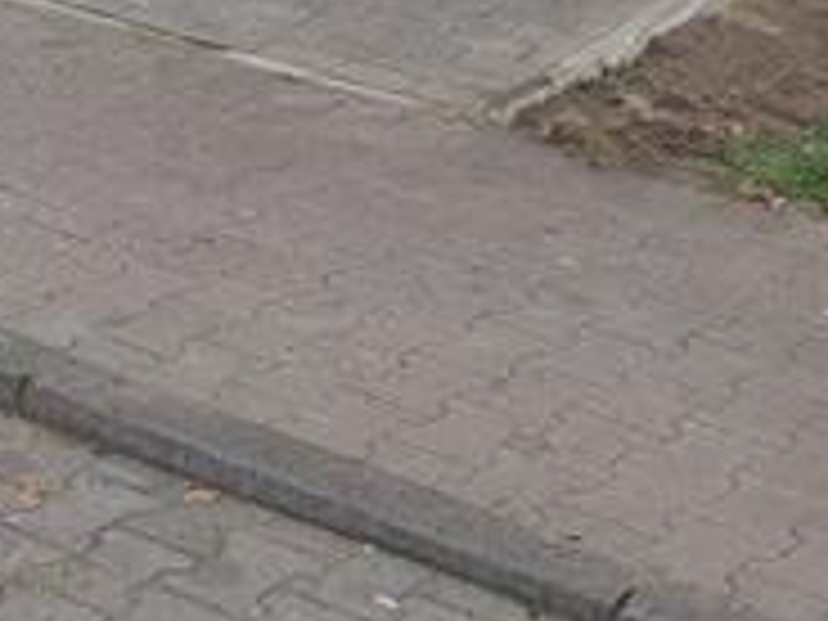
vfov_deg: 13.8
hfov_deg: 19.4
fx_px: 2368
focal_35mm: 99
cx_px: 32
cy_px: -380
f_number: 2.4
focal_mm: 4.3
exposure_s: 1/100
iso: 64
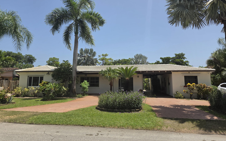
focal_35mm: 25
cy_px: 60
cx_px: 110
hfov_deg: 72.5
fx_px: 154
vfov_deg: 49.1
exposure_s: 1/4883
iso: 80
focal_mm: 5.4
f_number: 1.8
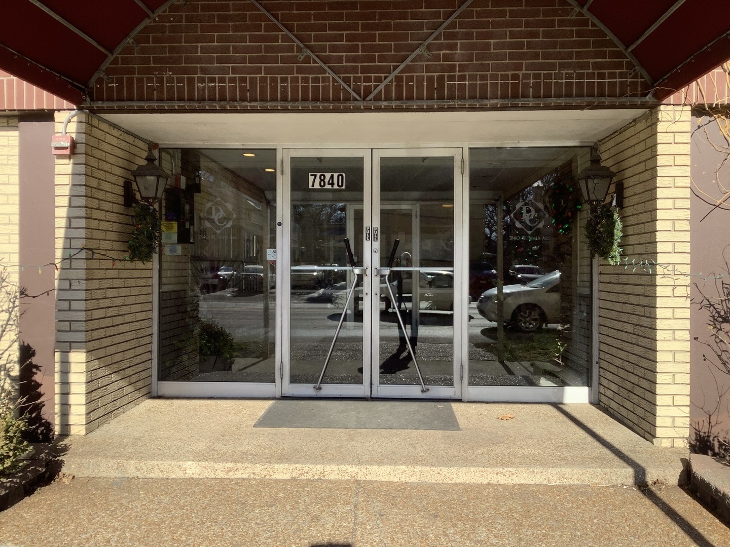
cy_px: 274
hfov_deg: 58.4
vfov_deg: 45.4
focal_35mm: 31
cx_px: 365
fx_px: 654
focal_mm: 3.3
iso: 25
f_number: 2.4
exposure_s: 1/721
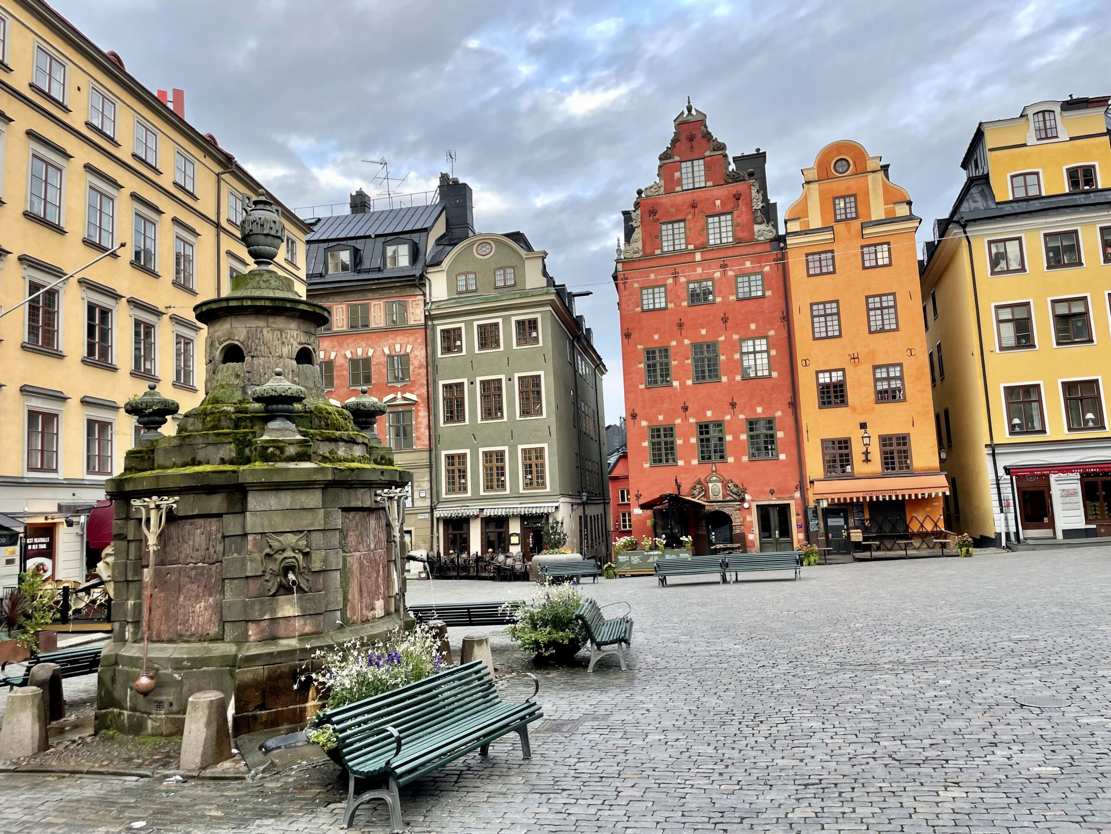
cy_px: 417
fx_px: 834
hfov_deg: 67.3
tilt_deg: +6.9
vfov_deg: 53.1
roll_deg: +3.0
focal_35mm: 26
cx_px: 556
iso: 32
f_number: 1.6
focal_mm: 4.2
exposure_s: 1/121
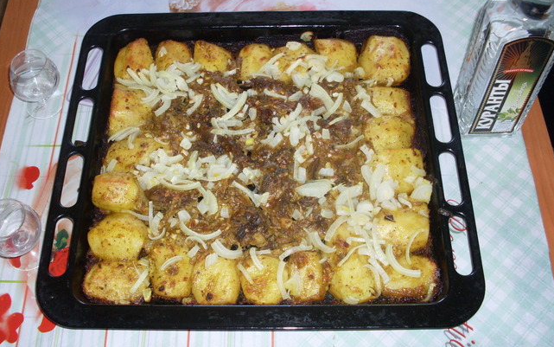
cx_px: 261
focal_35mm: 44
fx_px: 664
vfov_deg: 29.2
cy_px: 161
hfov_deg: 45.2
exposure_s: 1/45
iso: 100
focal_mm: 6.3
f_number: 2.8
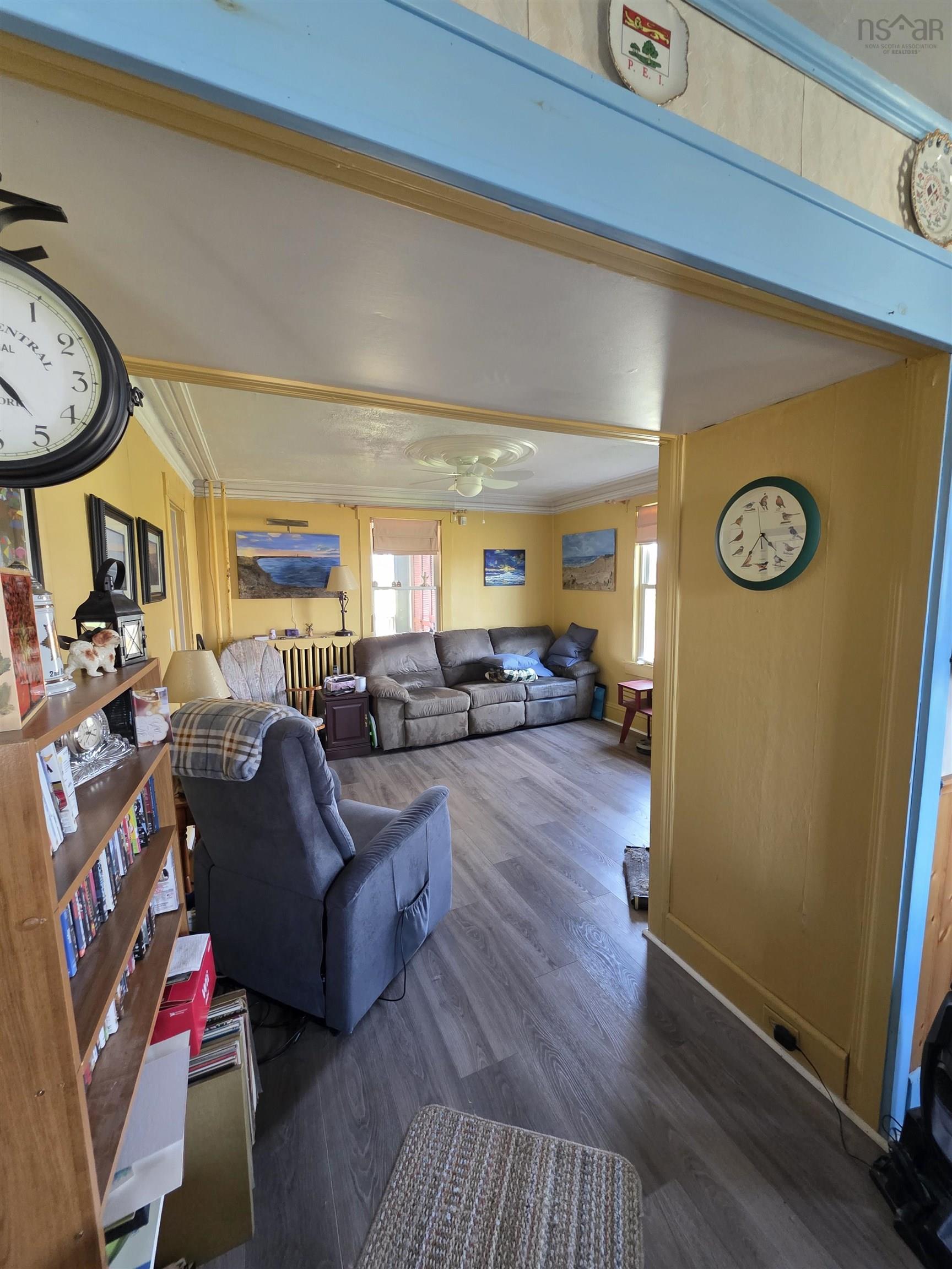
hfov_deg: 89.9
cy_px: 634
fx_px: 477
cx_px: 476
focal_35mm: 13
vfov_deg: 106.2
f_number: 1.9
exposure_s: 1/60
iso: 500
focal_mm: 2.2
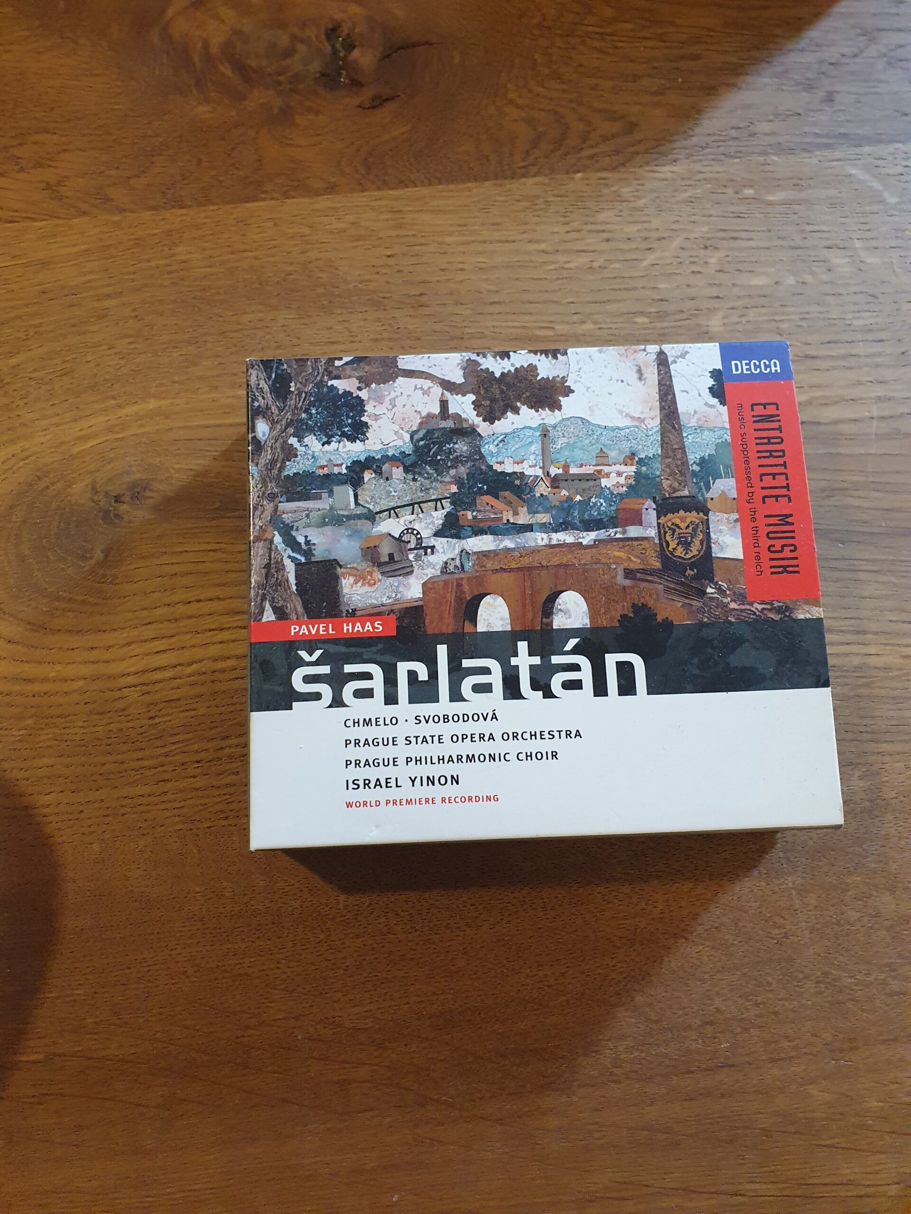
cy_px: 607
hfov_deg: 53.1
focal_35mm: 26
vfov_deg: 67.3
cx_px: 456
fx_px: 912
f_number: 2.4
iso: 500
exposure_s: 1/50
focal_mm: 4.32
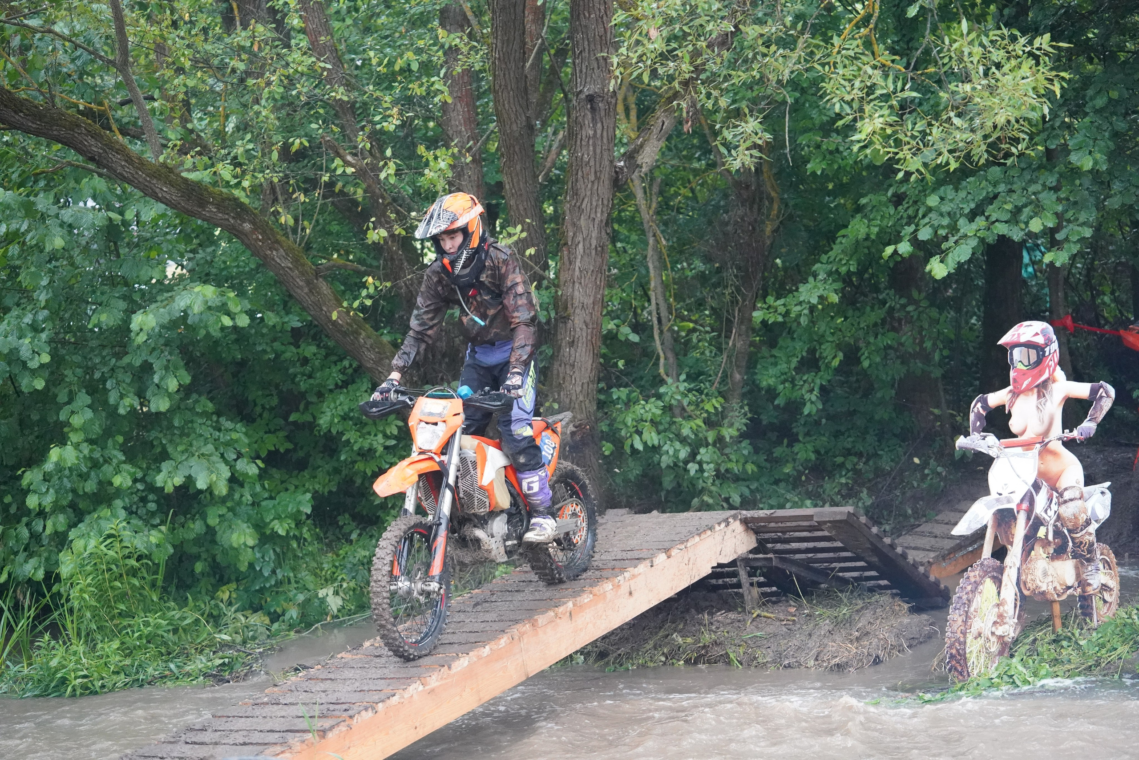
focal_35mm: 72
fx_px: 2278
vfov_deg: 18.9
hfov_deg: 28.1
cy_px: 380
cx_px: 570
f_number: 3.2
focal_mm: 72
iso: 12800
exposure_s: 1/2000
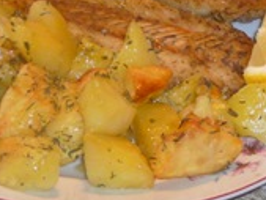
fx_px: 1899
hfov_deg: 8.0
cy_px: 36
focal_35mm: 247
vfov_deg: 6.0
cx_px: 101
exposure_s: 1/8
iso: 160
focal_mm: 13
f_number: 3.8
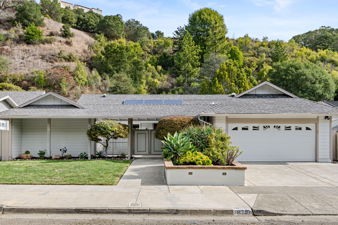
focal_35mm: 35
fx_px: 329
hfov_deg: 54.4
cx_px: 173
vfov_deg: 37.9
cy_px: 112
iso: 250
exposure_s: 1/200
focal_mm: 34
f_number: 16
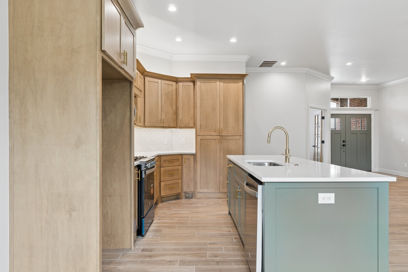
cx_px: 204
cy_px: 136
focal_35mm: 24
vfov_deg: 54.0
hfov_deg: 74.8
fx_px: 267
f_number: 9
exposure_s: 1/25
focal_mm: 15.7
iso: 200
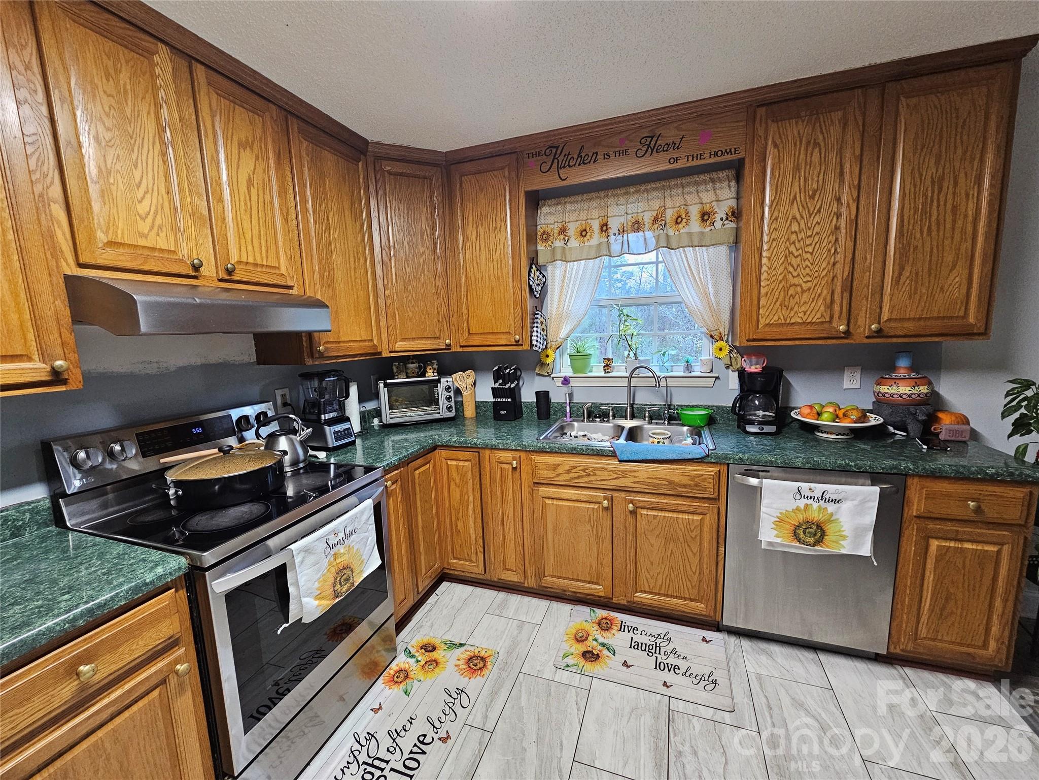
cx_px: 520
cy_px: 390
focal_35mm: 13
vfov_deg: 89.9
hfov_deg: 106.2
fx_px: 390
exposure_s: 1/60
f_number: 2.2
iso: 400
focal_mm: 2.2
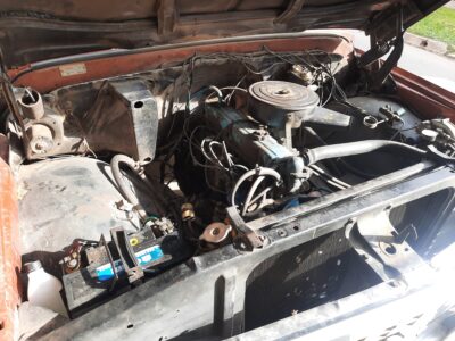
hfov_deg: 69.4
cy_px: 170
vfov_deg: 54.9
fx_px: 329
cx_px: 228
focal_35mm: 25
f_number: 2
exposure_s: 1/108
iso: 32
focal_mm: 4.6
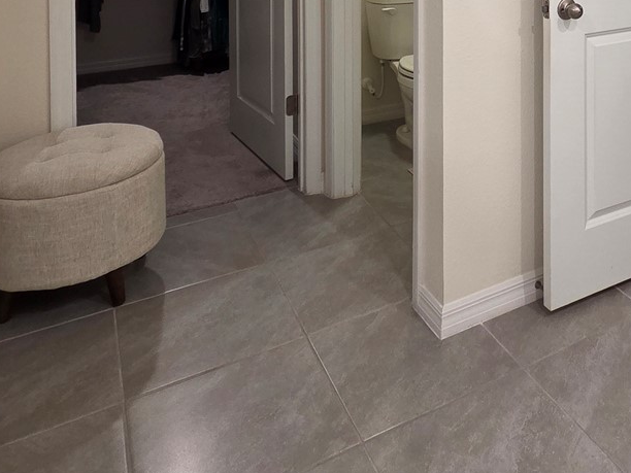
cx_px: 530
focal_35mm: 34
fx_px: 620
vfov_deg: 33.7
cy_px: -98
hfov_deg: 49.8
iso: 200
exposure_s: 1/60
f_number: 2.2
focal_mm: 2.2
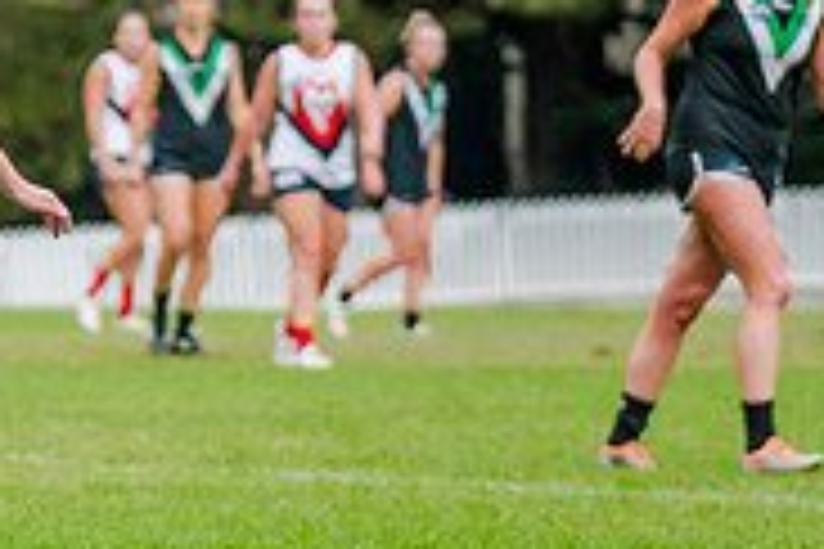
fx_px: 12588
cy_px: 224
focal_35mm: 550
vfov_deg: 2.5
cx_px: -356
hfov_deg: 3.7
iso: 800
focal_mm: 170
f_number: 4.5
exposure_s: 1/1600
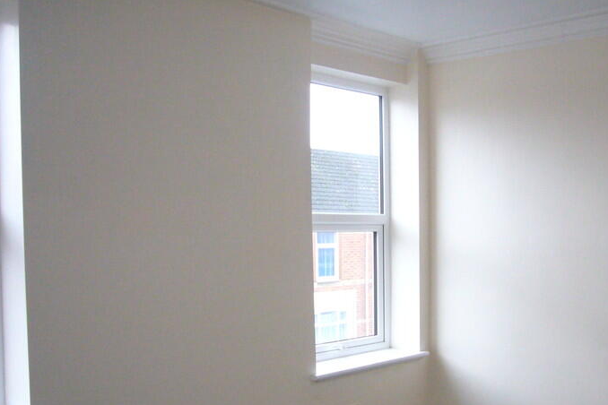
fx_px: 743
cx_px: 368
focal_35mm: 44
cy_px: 279
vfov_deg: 30.2
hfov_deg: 44.2
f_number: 2.8
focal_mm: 4.6
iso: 320
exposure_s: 1/30
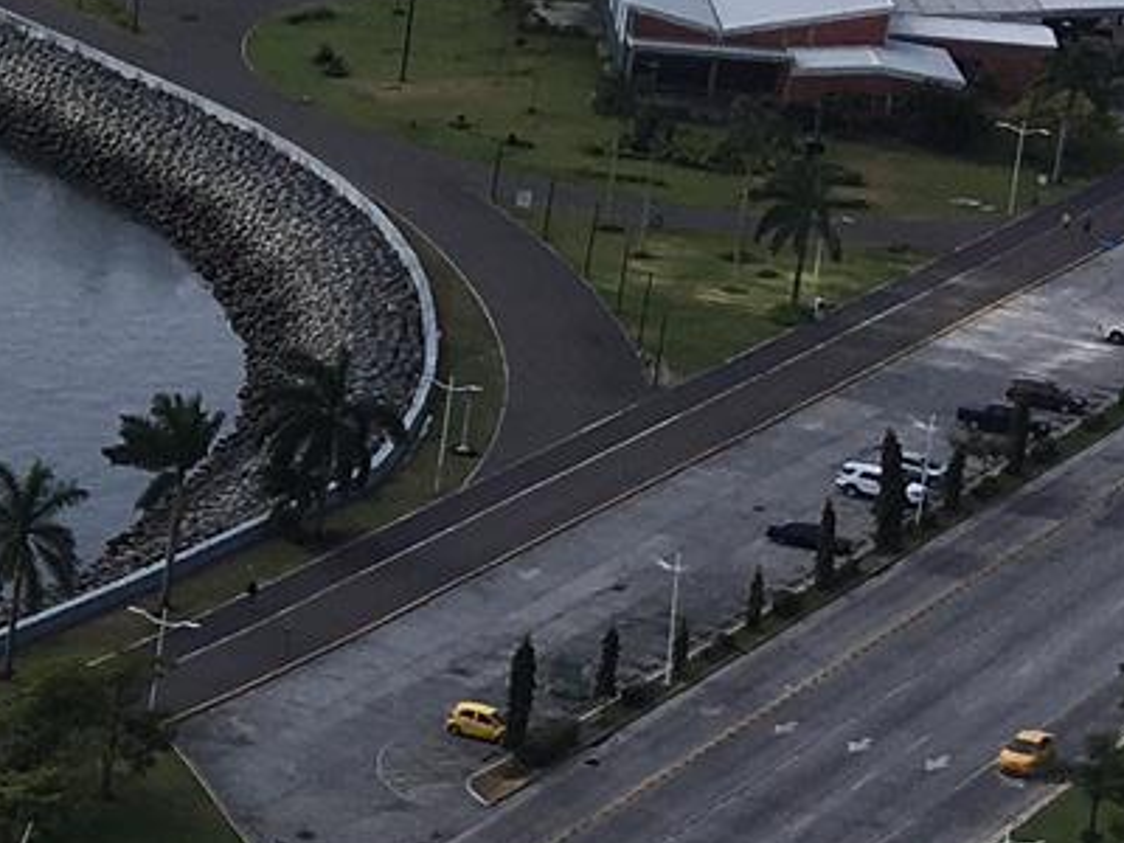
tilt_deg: -17.9
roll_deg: -0.4
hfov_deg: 11.8
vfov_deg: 10.2
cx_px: -1293
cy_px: 396
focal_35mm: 146
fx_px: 4741
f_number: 2.2
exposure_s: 1/2198
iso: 25
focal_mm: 4.15
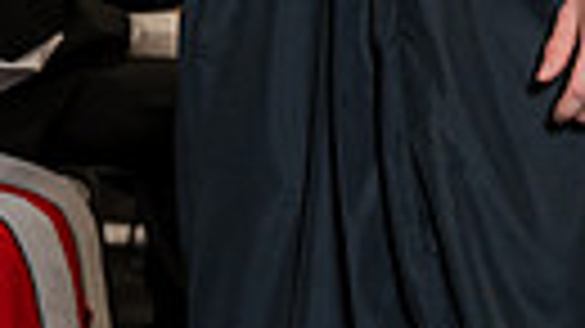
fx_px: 4636
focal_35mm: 299
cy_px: -425
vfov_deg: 4.0
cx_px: 0
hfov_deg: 7.2
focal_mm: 64
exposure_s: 1/200
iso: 1250
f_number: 5
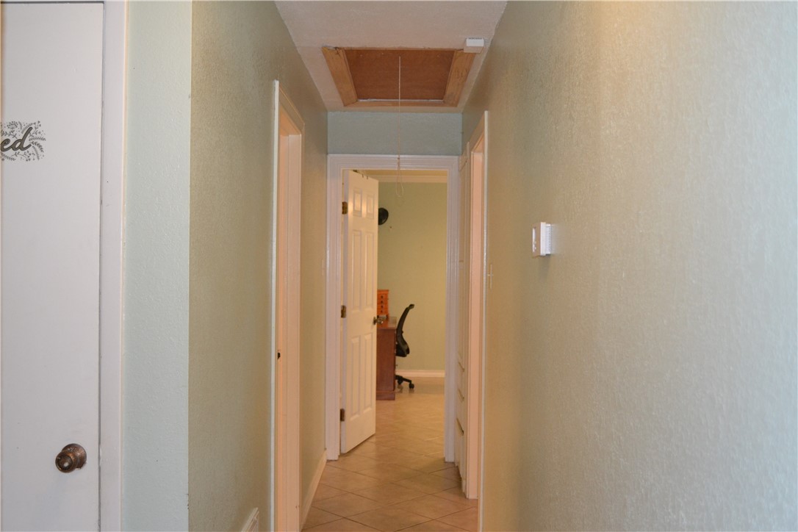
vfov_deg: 36.9
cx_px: 399
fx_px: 798
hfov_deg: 53.1
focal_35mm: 36
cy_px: 266
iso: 1800
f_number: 4
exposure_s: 1/60
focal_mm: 24
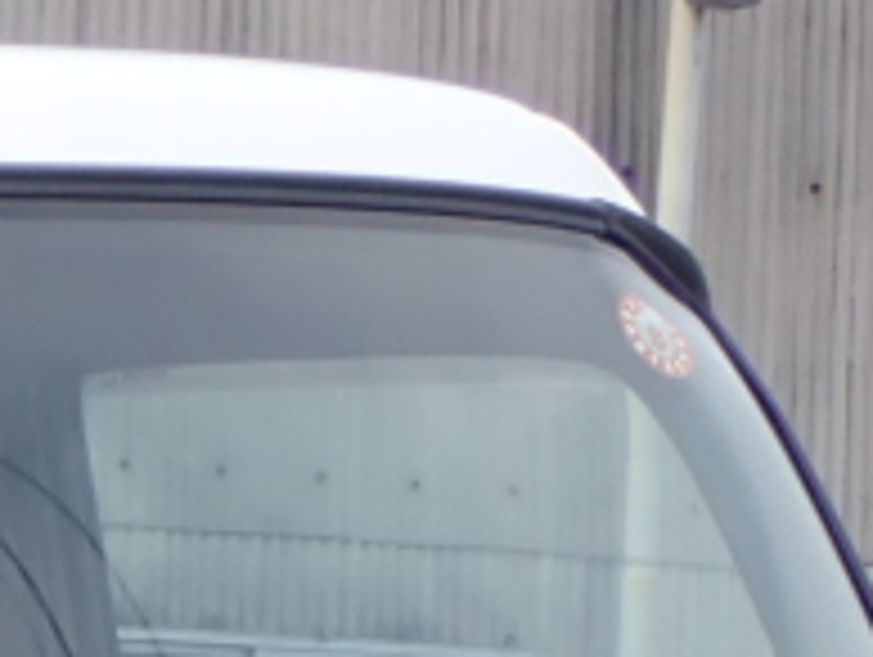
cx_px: -1084
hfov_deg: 5.4
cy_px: 1534
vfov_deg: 4.1
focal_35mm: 356
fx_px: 8989
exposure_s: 1/250
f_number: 4.5
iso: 100
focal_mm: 9.65
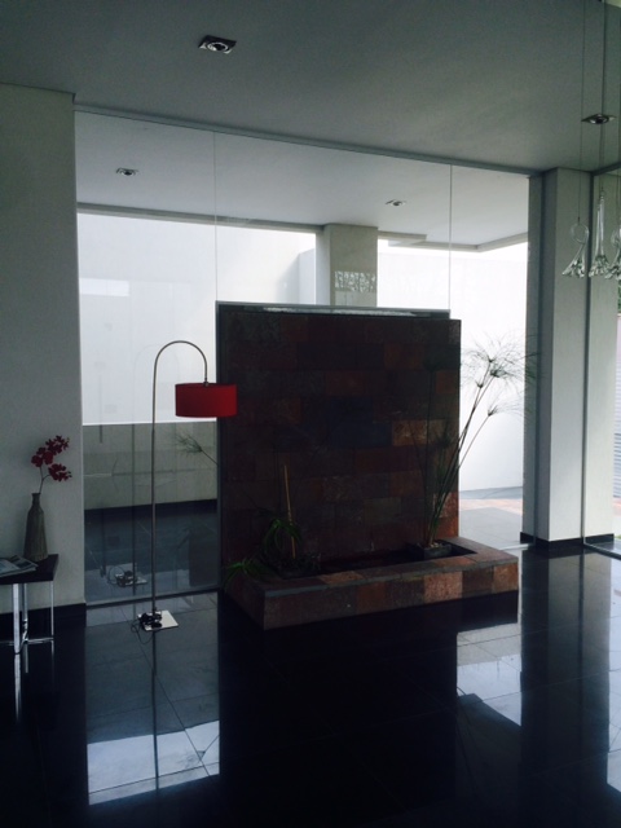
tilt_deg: -3.4
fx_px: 694
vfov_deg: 61.7
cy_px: 414
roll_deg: +1.5
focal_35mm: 29
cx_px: 310
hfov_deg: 48.2
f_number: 2.2
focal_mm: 4.15
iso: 32
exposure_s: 1/323
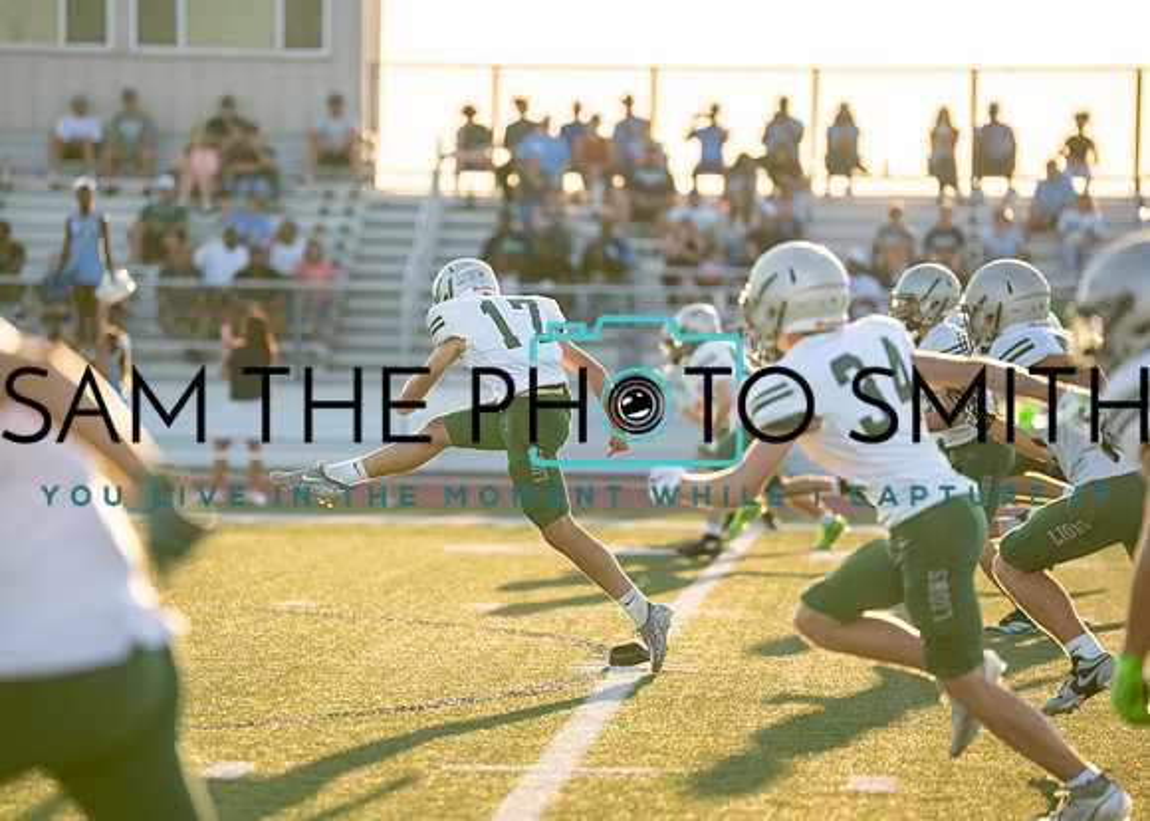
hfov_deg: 9.2
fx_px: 7152
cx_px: 548
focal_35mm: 219
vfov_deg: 6.6
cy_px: 403
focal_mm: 200
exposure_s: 1/2000
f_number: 2.8
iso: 250
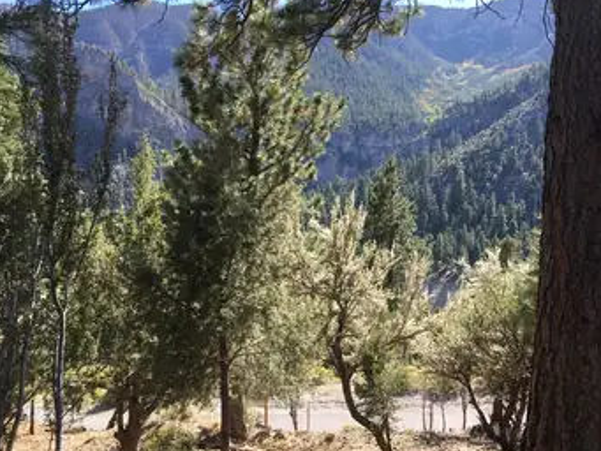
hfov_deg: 53.7
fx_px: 591
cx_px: 349
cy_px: 227
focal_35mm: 34
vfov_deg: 41.8
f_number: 2.2
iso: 25
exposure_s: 1/434
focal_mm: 4.15
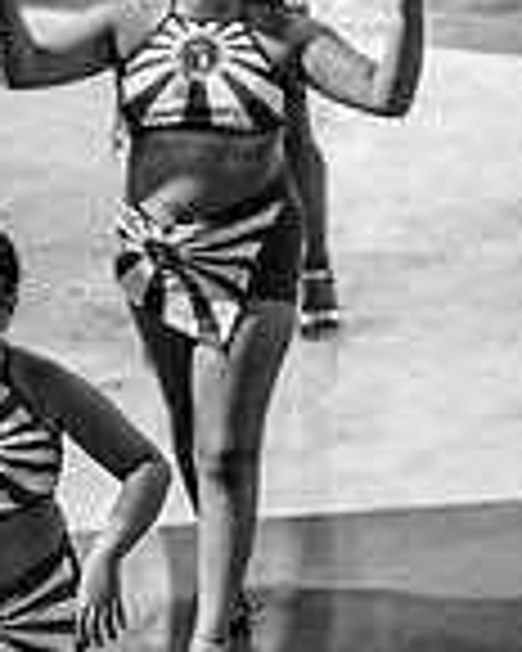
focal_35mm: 282
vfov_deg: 6.9
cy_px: 456
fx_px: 5446
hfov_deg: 5.5
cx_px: 454
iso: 800
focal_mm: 50
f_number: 1.2
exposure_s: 1/500
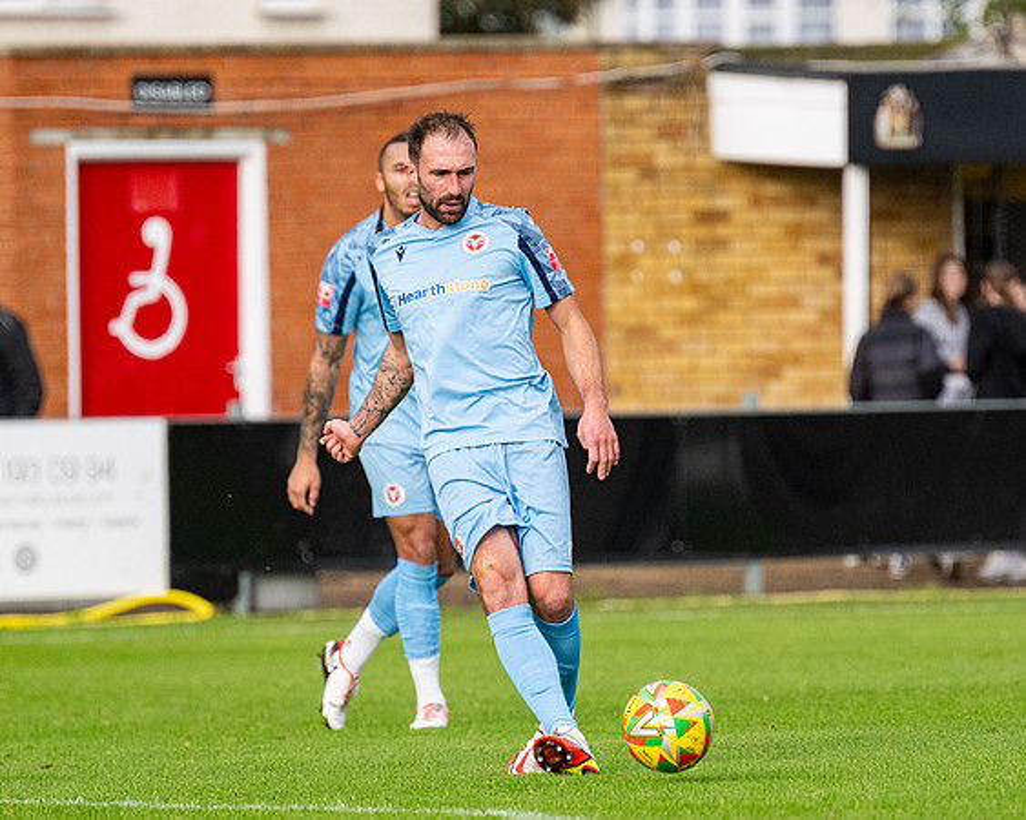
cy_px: 466
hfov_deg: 3.4
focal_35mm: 567
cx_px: 589
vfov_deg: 2.7
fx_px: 17200
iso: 800
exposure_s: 1/5000
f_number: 4
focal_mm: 260
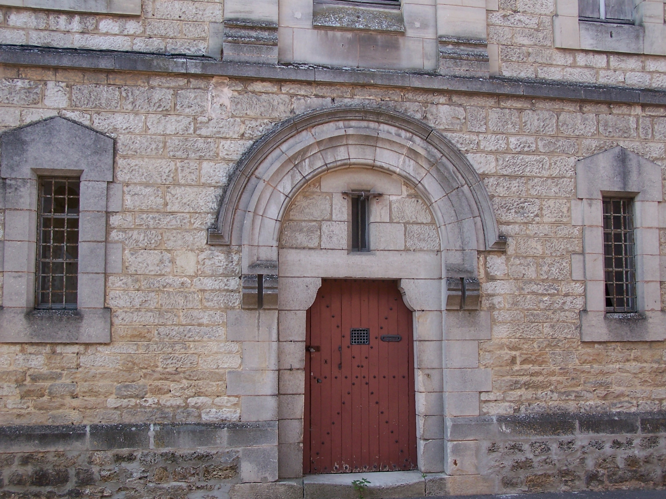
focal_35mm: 51
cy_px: 250
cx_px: 333
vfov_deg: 28.6
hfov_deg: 37.5
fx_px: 981
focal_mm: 8.5
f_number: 3.2
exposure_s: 1/250
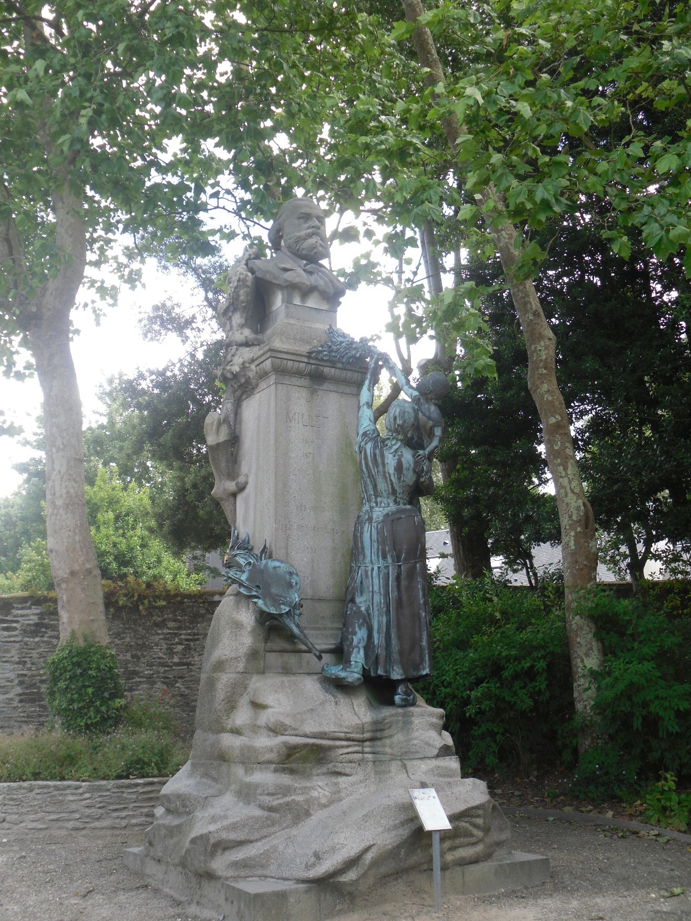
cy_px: 470
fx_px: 985
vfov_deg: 50.1
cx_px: 332
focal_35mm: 37
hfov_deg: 38.6
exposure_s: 1/117
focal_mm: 6.3
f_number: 3
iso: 80
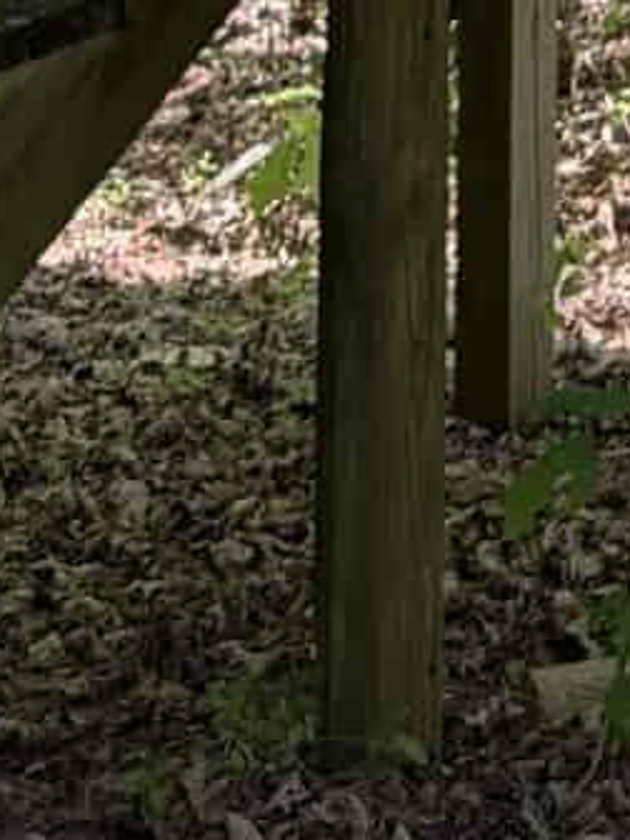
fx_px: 4441
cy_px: -1460
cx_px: 965
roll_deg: -0.1
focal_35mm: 183
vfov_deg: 9.2
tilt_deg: +3.2
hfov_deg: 7.9
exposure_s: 1/317
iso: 80
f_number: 1.78
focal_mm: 6.76
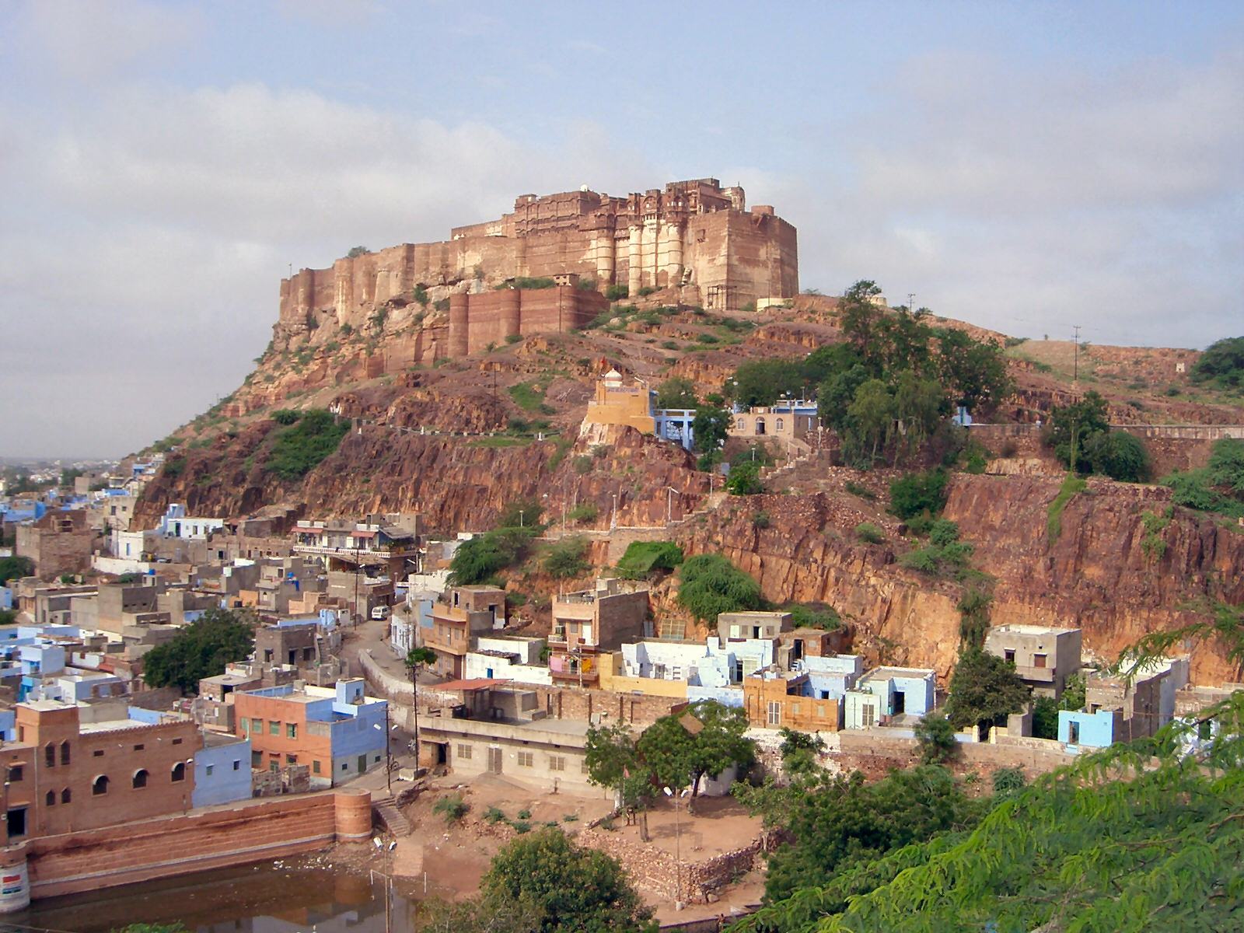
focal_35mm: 39
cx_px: 622
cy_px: 466
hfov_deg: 47.9
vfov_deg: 36.8
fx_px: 1402
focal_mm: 8
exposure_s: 1/1000
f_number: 4.8
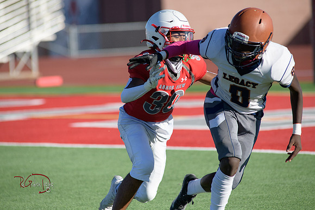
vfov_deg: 4.6
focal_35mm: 300
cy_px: 105
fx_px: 2625
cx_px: 158
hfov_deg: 6.9
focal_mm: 300
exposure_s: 1/8000
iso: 1000
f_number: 5
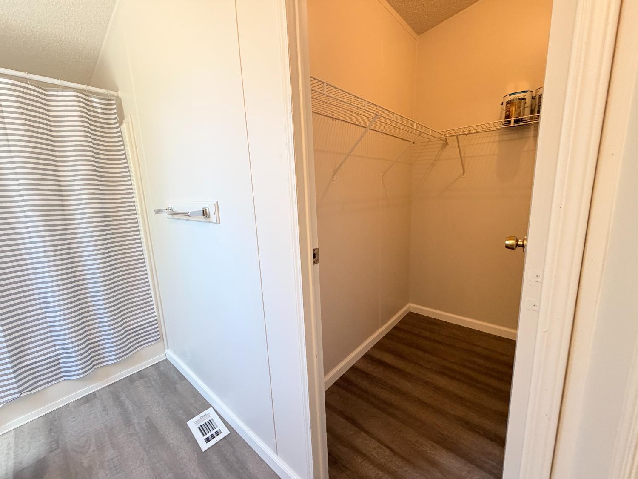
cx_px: 319
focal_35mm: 14
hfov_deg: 102.1
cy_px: 240
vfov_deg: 85.7
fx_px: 258
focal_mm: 2.22
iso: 250
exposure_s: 1/120
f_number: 2.2
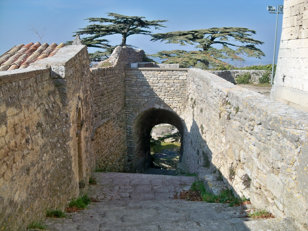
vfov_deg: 40.7
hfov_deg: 52.6
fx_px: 311
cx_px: 154
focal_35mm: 35
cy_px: 116
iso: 100
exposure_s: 1/640
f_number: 3.5
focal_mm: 6.2
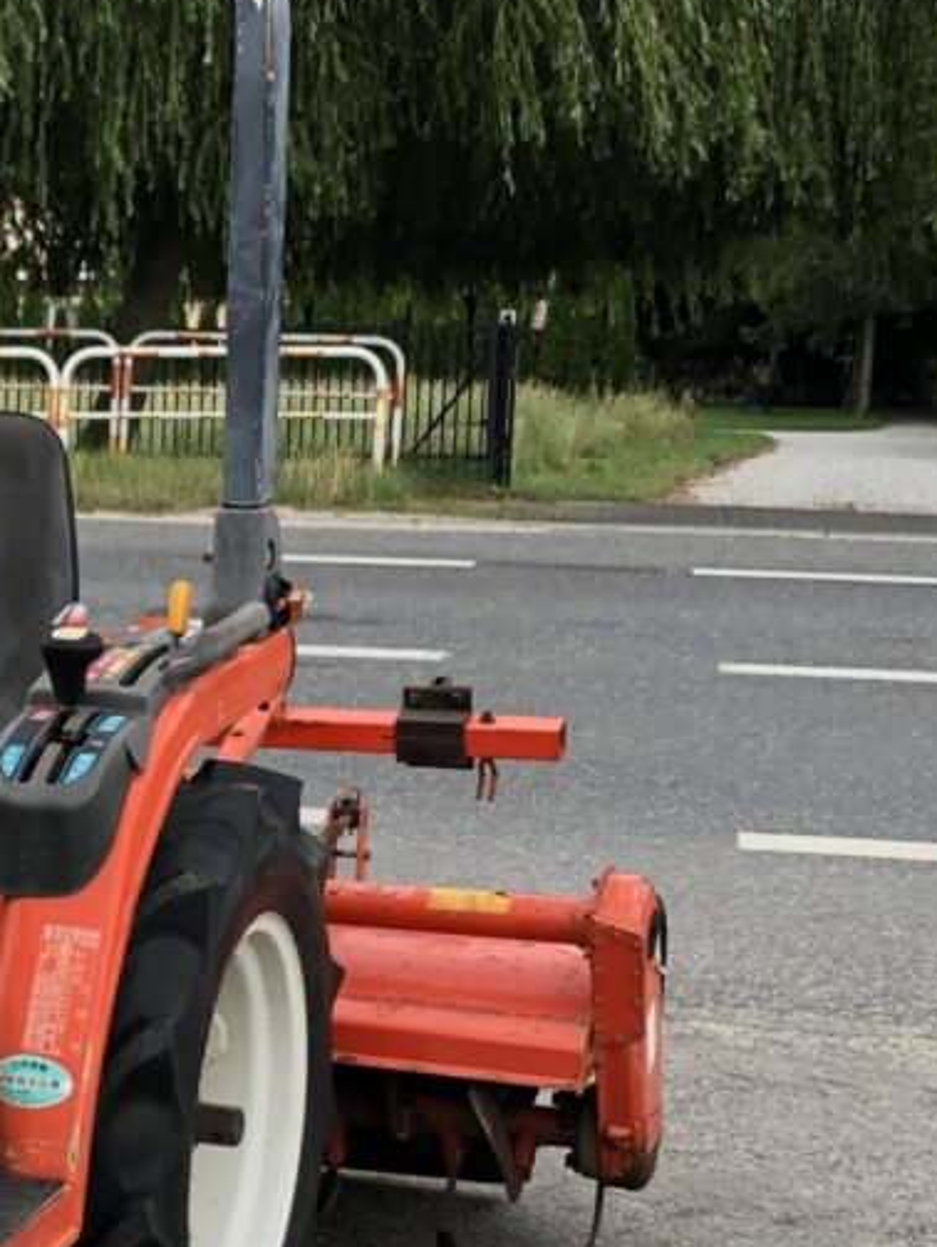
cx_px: -317
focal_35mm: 89
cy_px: 994
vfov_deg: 21.7
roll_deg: +0.1
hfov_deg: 15.7
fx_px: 3208
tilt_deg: -11.2
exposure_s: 1/372
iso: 20
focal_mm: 3.99
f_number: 1.8
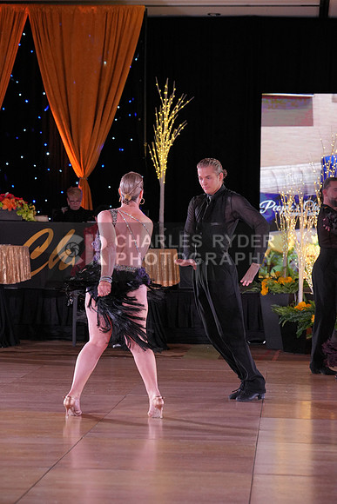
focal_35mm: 88
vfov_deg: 23.1
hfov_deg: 15.5
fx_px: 1235
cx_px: 168
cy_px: 252
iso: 2000
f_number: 4
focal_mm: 88
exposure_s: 1/400
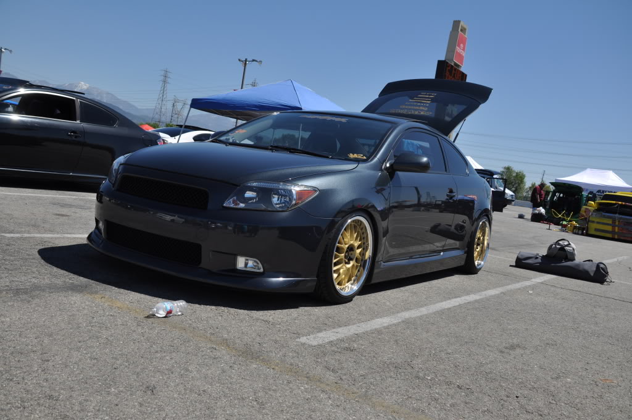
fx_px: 579
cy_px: 210
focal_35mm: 33
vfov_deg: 39.9
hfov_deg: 57.3
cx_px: 316
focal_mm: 22
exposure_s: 1/800
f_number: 5.6
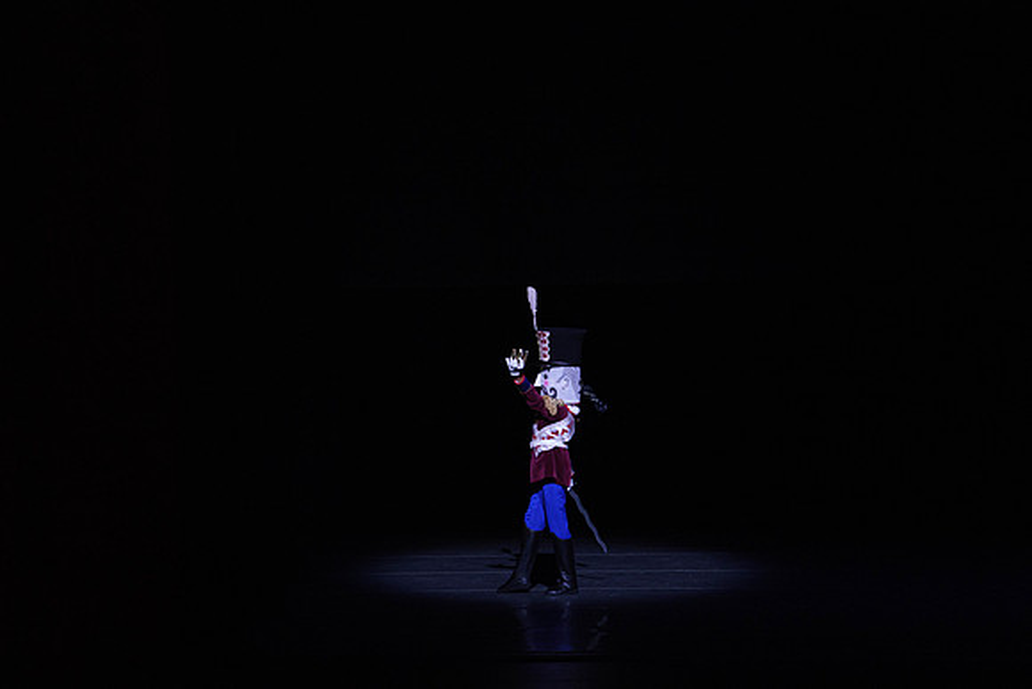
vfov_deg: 6.9
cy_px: 344
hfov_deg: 10.3
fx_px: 5734
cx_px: 516
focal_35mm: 200
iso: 5000
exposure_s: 1/320
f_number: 6.3
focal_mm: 200
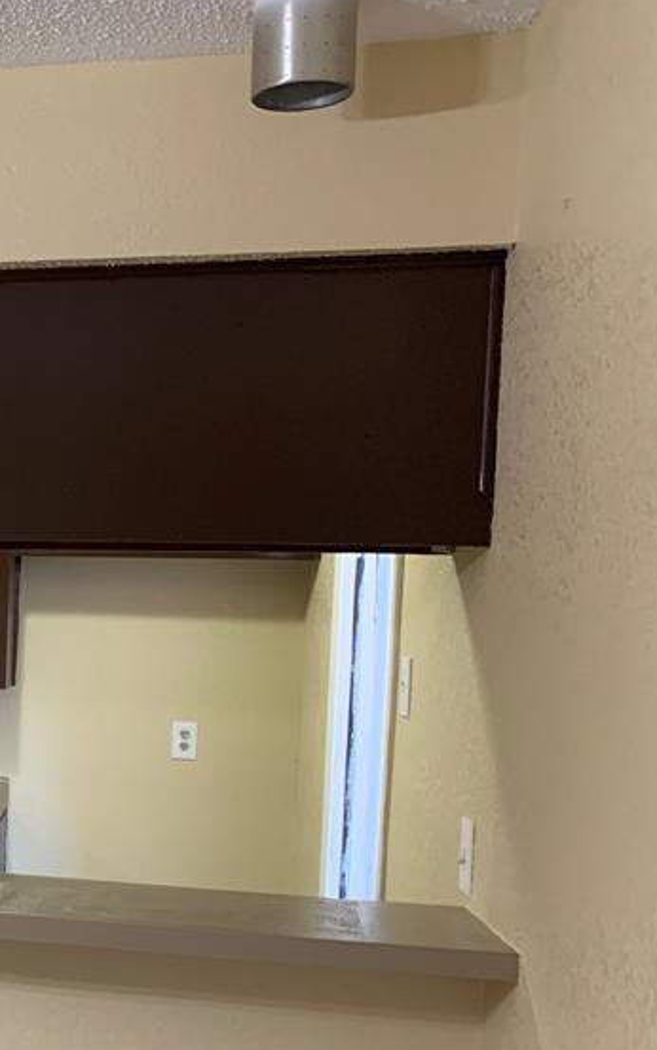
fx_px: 1460
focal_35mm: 51
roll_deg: -2.0
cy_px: 695
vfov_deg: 39.1
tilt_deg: -2.0
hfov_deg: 22.2
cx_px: -243
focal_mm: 4.25
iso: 200
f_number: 1.8
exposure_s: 1/60
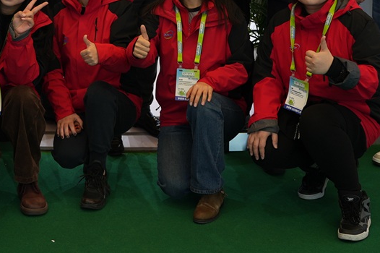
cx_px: 75
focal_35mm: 80
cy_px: -166
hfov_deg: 25.0
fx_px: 844
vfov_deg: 15.3
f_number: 3.2
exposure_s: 1/40
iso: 100
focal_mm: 24
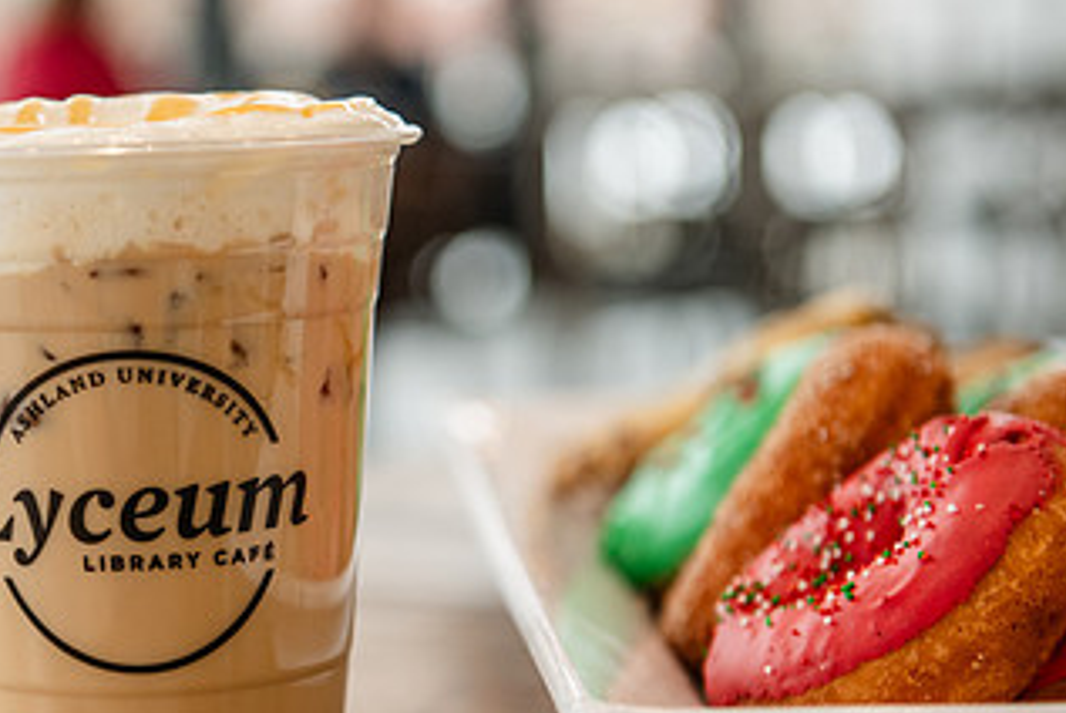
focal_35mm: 106
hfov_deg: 19.0
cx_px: 158
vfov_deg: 12.9
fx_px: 3142
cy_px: 506
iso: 500
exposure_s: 1/200
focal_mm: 58
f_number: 3.5
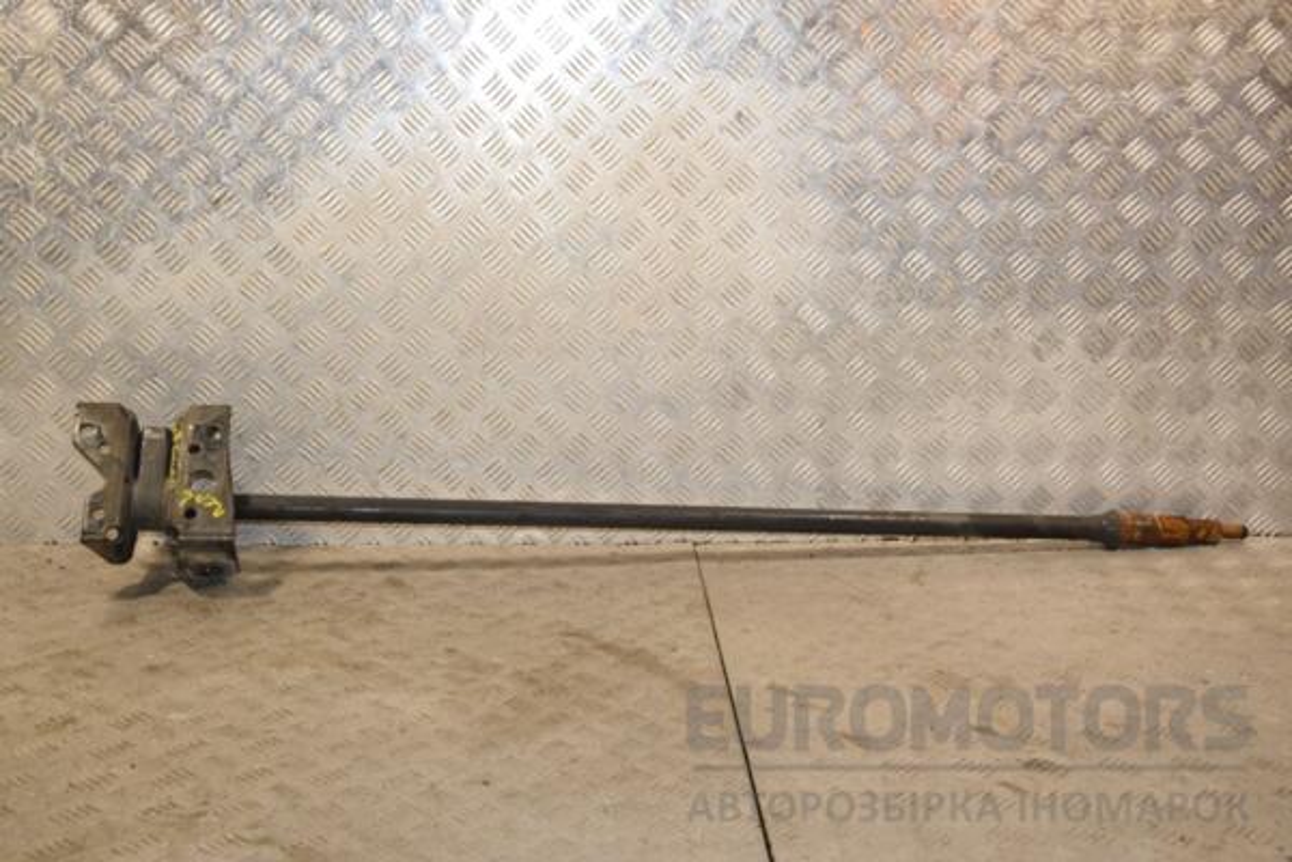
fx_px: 1830
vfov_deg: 26.5
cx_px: 646
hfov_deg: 38.9
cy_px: 431
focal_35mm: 51
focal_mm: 34
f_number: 6.3
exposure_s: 1/200
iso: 800
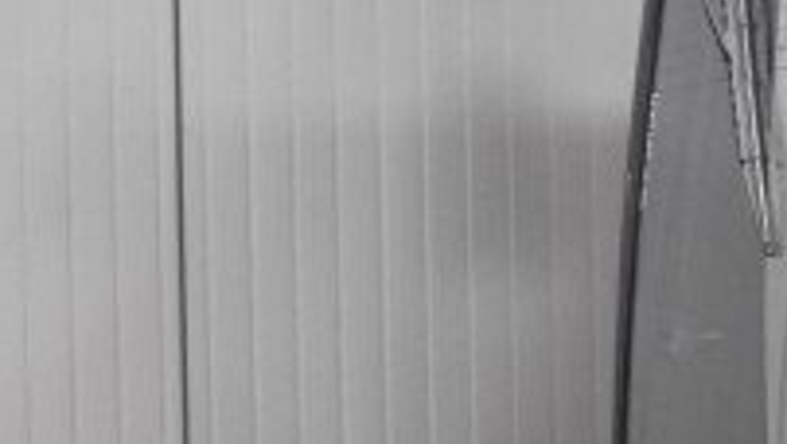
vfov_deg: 4.8
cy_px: 491
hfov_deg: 8.1
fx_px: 5265
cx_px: 1695
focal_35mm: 252
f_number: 5
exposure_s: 1/25
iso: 1600
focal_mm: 27
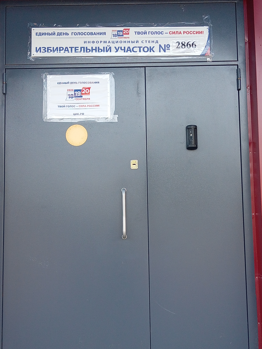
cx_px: 131
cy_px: 174
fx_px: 475
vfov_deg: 40.5
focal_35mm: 47
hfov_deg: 30.9
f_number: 1.8
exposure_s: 1/107
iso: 100
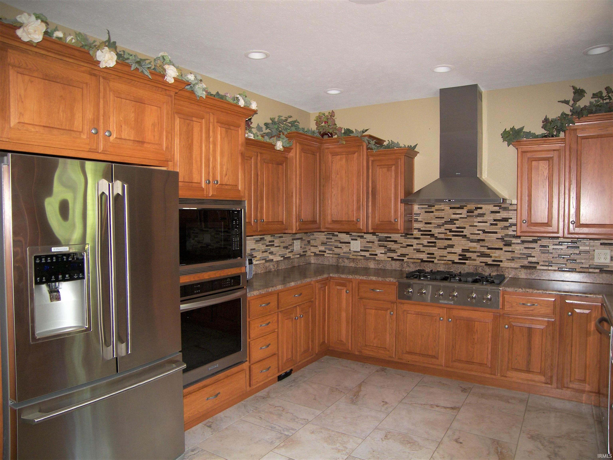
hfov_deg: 71.6
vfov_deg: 56.8
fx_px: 425
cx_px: 306
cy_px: 230
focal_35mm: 24
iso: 125
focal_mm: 5
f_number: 2.8
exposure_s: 1/30
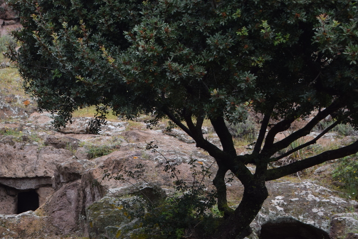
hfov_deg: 23.5
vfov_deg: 15.9
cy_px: 211
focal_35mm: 85
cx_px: 62
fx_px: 845
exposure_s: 1/250
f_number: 8
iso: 360
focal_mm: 29
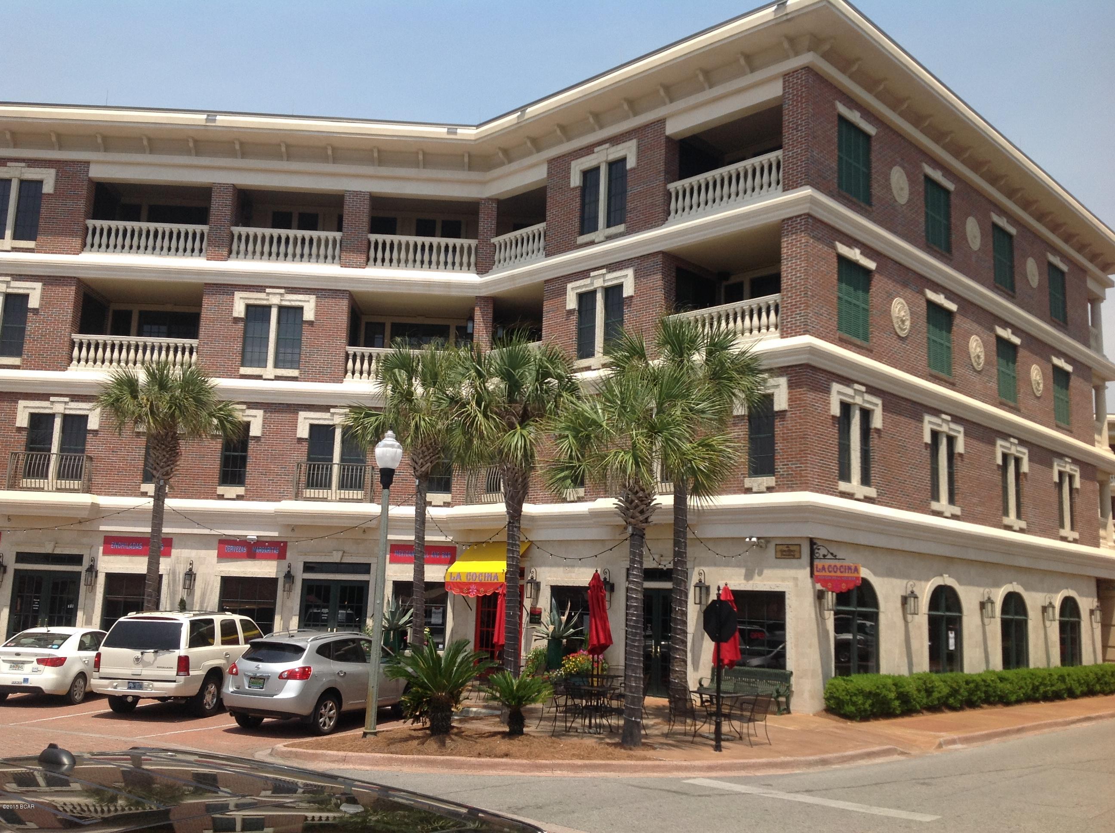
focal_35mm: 35
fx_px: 1126
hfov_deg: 52.7
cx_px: 558
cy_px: 416
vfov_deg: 40.6
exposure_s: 1/1592
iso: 50
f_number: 2.4
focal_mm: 4.28
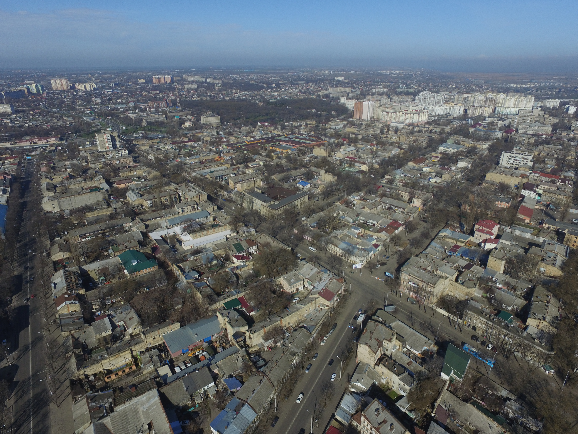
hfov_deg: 79.0
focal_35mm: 21
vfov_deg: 63.4
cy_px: 213
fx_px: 351
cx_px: 292
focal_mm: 3.61
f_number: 2.8
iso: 100
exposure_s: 1/2041
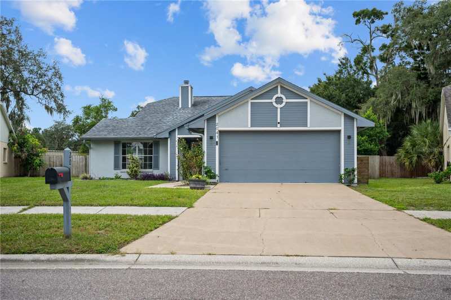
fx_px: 376
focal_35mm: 30
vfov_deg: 43.6
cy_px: 150
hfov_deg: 61.9
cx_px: 226
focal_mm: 30
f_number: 4
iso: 100
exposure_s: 1/160
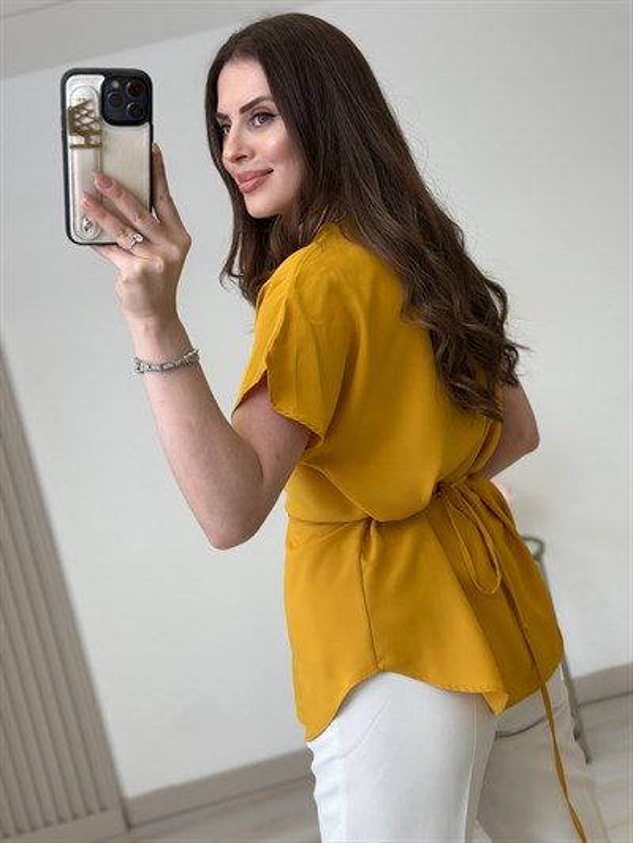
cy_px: 422
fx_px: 1170
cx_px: 316
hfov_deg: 30.3
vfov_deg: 39.6
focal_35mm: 48
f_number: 1.78
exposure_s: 1/401
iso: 80
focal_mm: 6.86
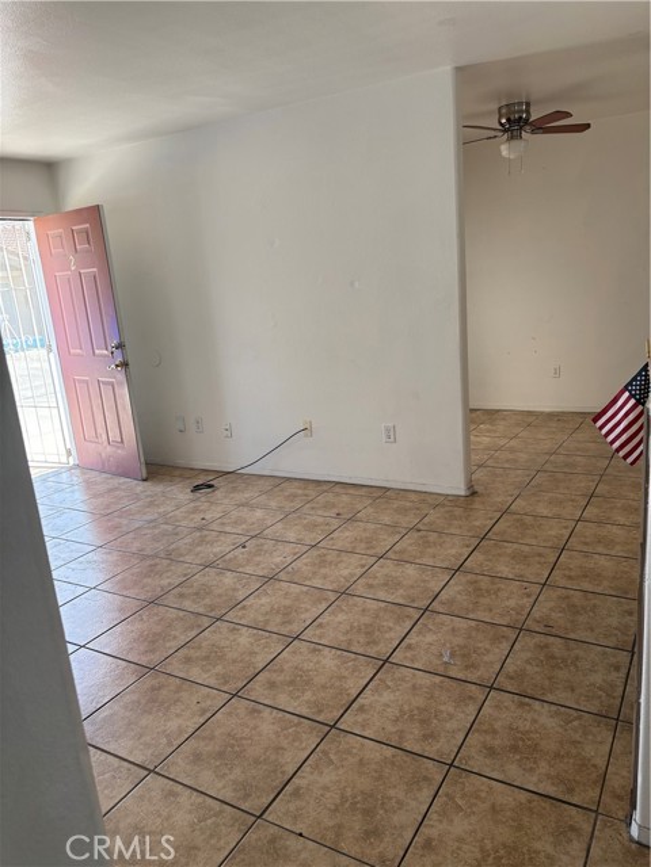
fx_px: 652
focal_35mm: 26
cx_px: 326
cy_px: 434
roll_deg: +4.5
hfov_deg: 53.1
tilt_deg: -14.1
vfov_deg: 67.3
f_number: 1.6
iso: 64
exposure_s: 1/121
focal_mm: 5.96
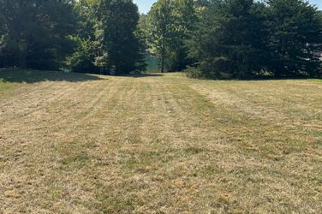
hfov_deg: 53.0
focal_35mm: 36
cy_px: 66
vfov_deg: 36.3
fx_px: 322
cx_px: 140
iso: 50
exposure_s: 1/3311
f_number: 1.6
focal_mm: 5.96
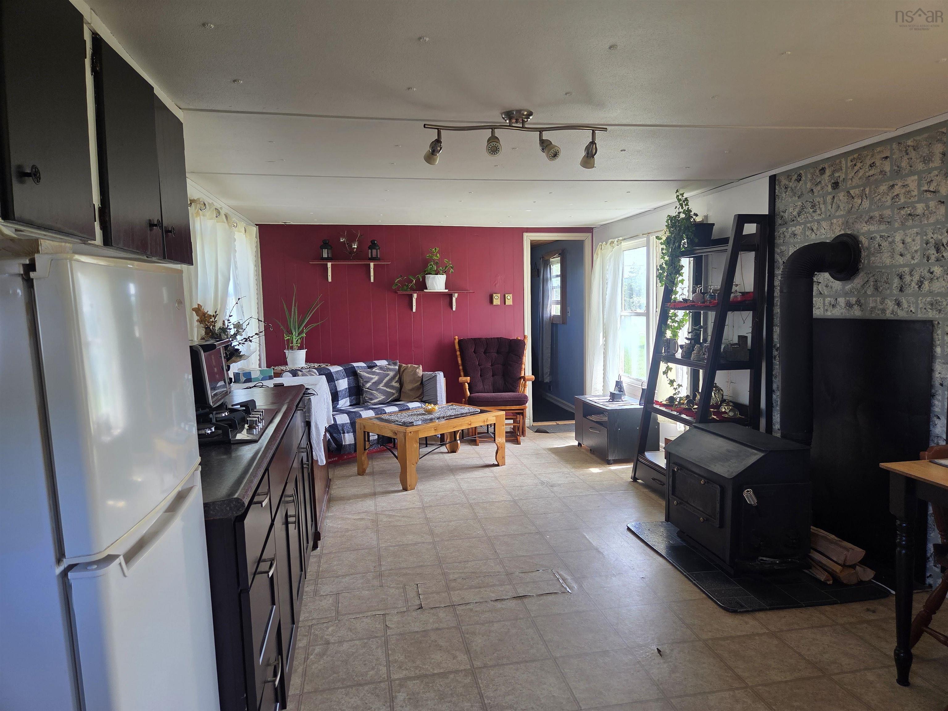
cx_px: 474
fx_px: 630
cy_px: 356
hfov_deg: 73.9
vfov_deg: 58.9
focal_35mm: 23
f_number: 1.8
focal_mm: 5.4
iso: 80
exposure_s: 1/180
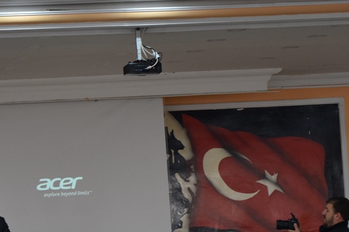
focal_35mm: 160
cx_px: 92
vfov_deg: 8.6
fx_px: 1551
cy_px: 173
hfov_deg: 12.8
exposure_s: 1/60
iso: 900
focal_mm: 50
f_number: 5
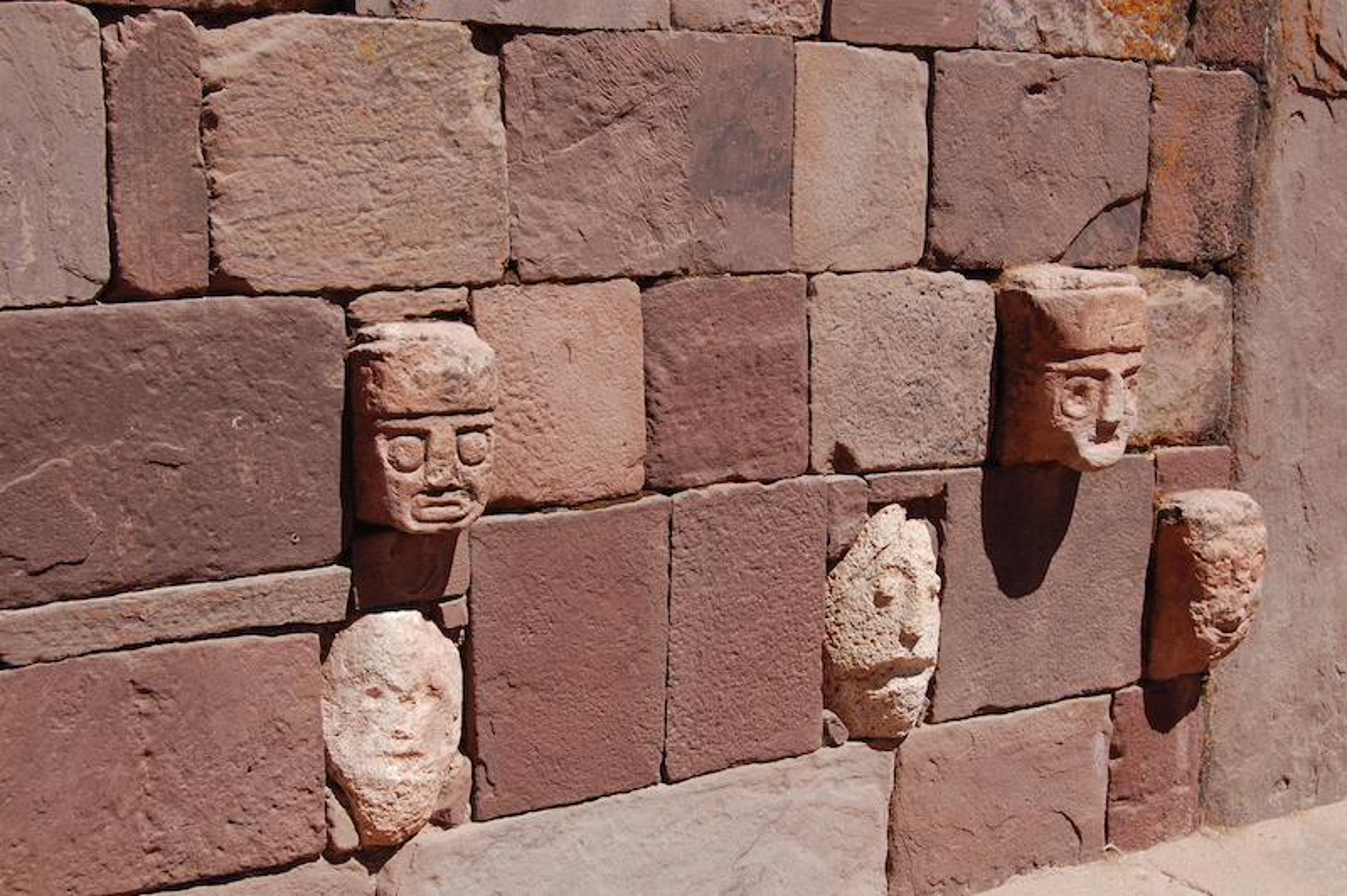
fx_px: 1907
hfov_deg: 38.9
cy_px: 448
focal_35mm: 51
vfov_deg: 26.4
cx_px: 674
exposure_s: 1/320
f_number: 9
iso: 200
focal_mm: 34
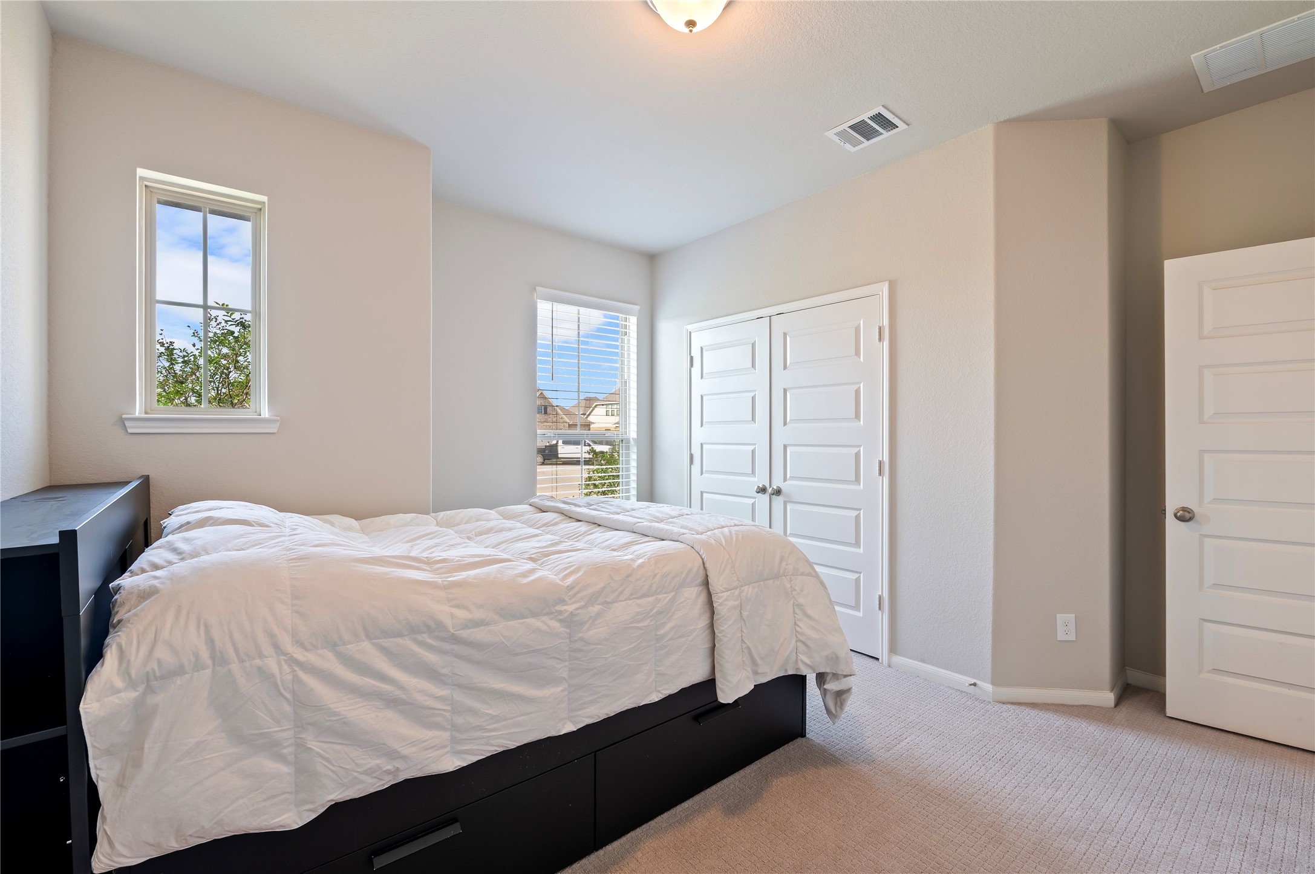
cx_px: 658
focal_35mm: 15
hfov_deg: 100.4
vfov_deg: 77.2
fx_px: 547
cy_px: 437
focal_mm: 15
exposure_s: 1/4
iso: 100
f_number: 6.3
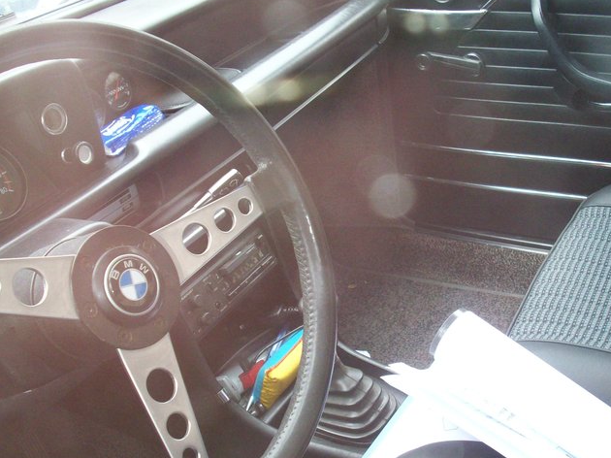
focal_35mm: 47
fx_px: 829
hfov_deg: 40.3
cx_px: 356
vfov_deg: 30.8
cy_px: 276
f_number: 2.8
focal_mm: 6.2
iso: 160
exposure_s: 1/85.1
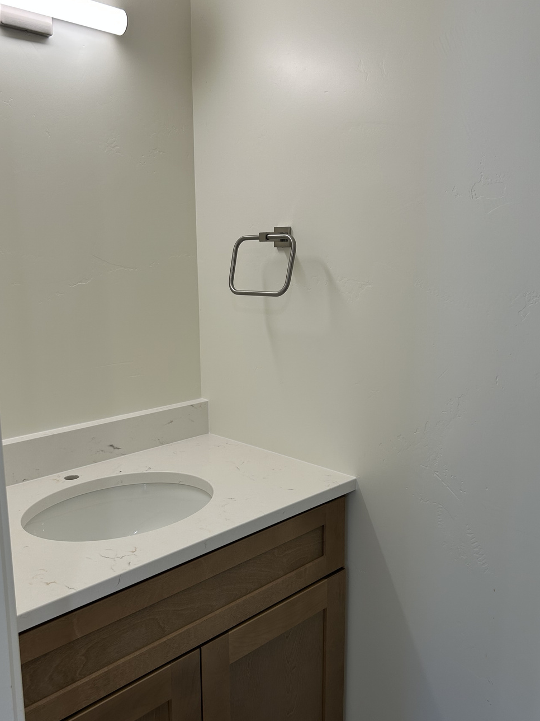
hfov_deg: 45.4
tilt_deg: -9.5
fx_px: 645
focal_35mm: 31
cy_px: 376
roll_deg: -0.1
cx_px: 262
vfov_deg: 58.3
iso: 40
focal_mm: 5.7
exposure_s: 1/120
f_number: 1.5
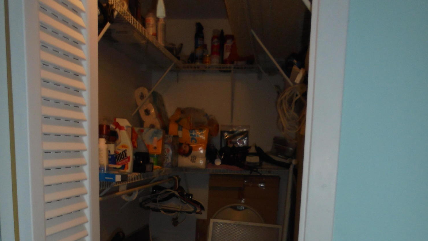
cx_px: 213
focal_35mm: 38
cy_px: 232
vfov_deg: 29.5
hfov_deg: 52.8
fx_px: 431
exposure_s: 1/30
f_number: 3.5
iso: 200
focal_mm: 4.6
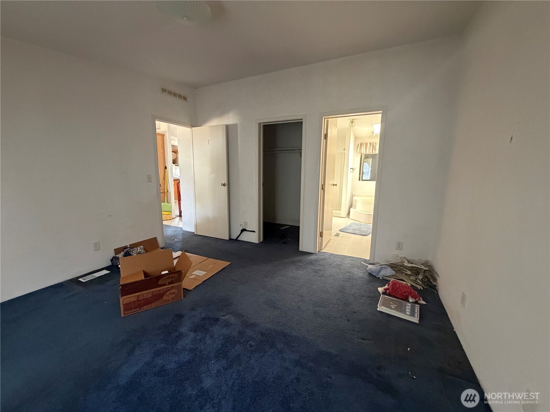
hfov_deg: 102.1
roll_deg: -0.5
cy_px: 206
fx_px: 222
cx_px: 275
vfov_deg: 85.7
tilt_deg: -9.4
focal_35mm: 14
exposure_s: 1/60
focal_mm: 2.22
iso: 800
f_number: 2.2
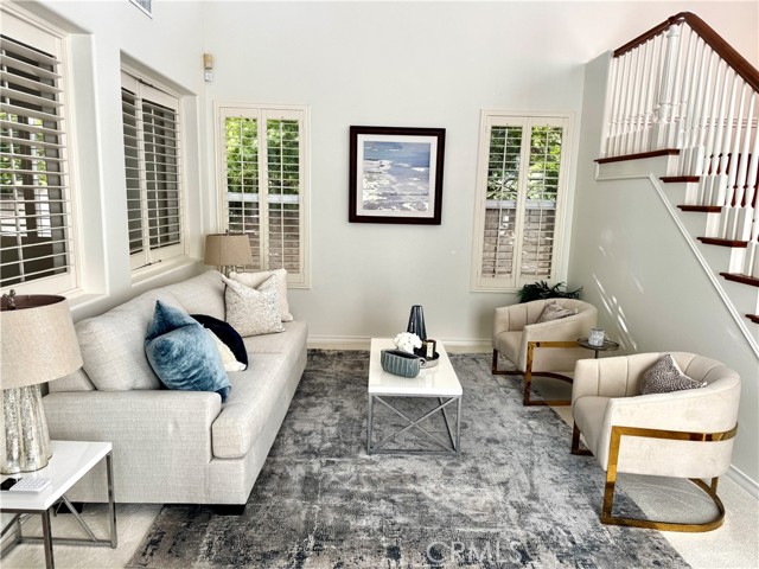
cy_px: 284
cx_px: 380
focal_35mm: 24
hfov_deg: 71.6
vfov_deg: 56.8
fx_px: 526
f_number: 1.78
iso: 64
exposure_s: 1/188
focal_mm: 6.76
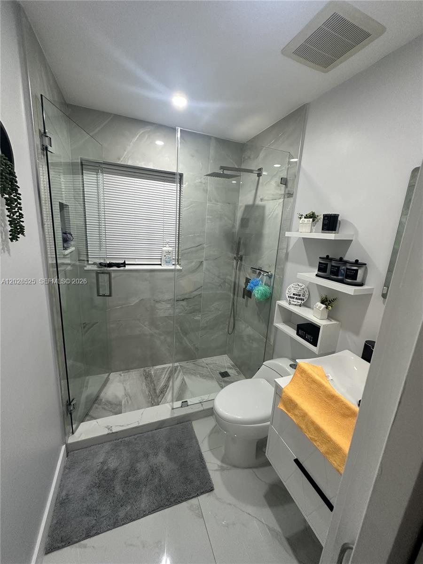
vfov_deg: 102.1
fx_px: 228
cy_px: 282
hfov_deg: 85.7
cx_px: 212
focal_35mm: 14
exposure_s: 1/99
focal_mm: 2.22
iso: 320
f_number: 2.2
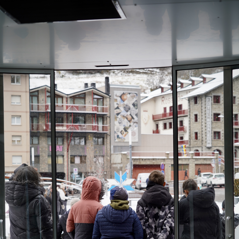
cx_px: 122
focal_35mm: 82
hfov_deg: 21.1
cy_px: 182
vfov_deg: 20.9
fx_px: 641
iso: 100
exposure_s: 1/125
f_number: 5.6
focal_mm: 63
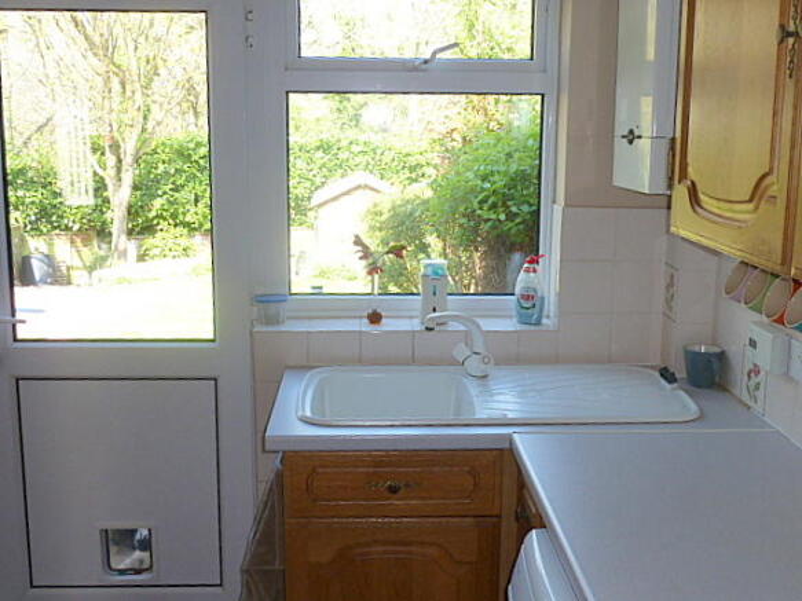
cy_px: 300
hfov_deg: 50.1
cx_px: 401
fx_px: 857
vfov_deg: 38.7
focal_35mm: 37
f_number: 3.6
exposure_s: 1/50
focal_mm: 6.1
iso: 100
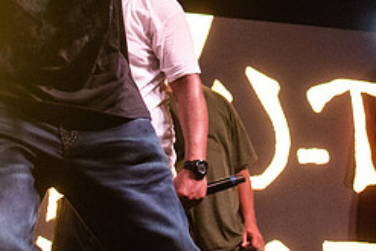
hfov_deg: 18.3
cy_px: -97
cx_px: 189
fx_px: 1170
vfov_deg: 11.8
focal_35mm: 112
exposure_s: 1/250
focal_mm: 40
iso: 2000
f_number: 3.5
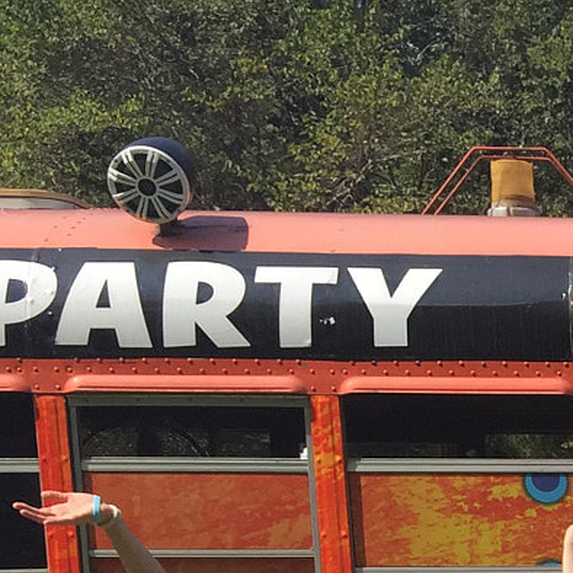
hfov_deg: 14.4
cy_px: 870
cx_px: 1086
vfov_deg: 15.4
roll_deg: -0.4
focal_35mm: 104
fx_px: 1948
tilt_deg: -5.0
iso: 32
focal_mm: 4.15
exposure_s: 1/1522
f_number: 2.2
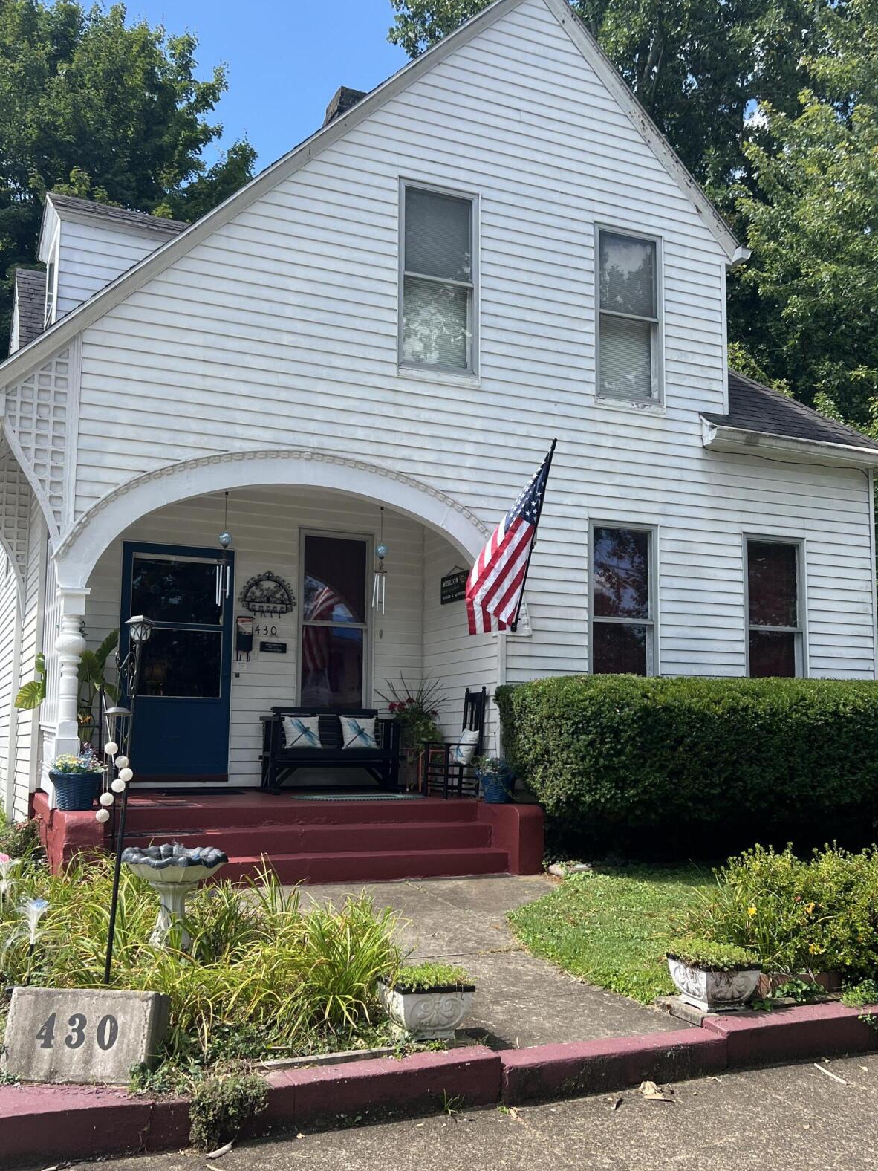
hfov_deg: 42.9
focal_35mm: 33
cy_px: 629
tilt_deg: +7.0
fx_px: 1116
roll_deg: +0.0
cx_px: 475
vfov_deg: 55.3
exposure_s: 1/1575
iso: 50
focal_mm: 5.7
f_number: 1.5
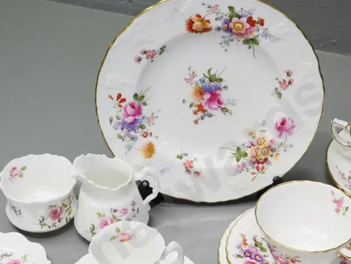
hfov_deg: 23.8
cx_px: 211
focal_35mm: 82
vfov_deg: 18.0
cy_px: 174
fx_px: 832
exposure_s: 1/320
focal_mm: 23
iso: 3200
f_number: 5
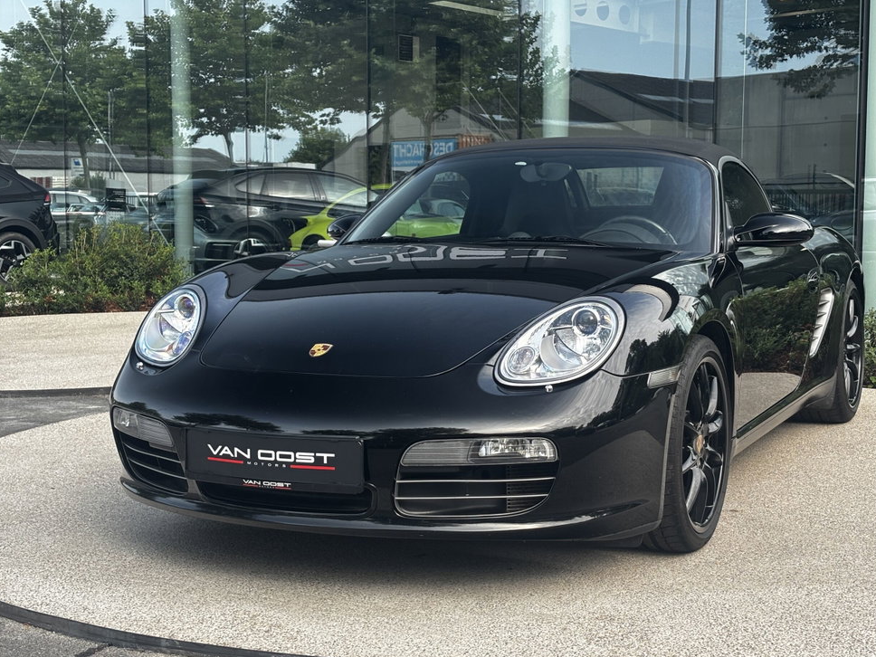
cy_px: 340
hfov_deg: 34.9
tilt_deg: -4.7
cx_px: 454
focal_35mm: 55
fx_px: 1392
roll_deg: -0.8
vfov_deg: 26.6
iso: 32
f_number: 1.6
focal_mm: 5.96
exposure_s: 1/220
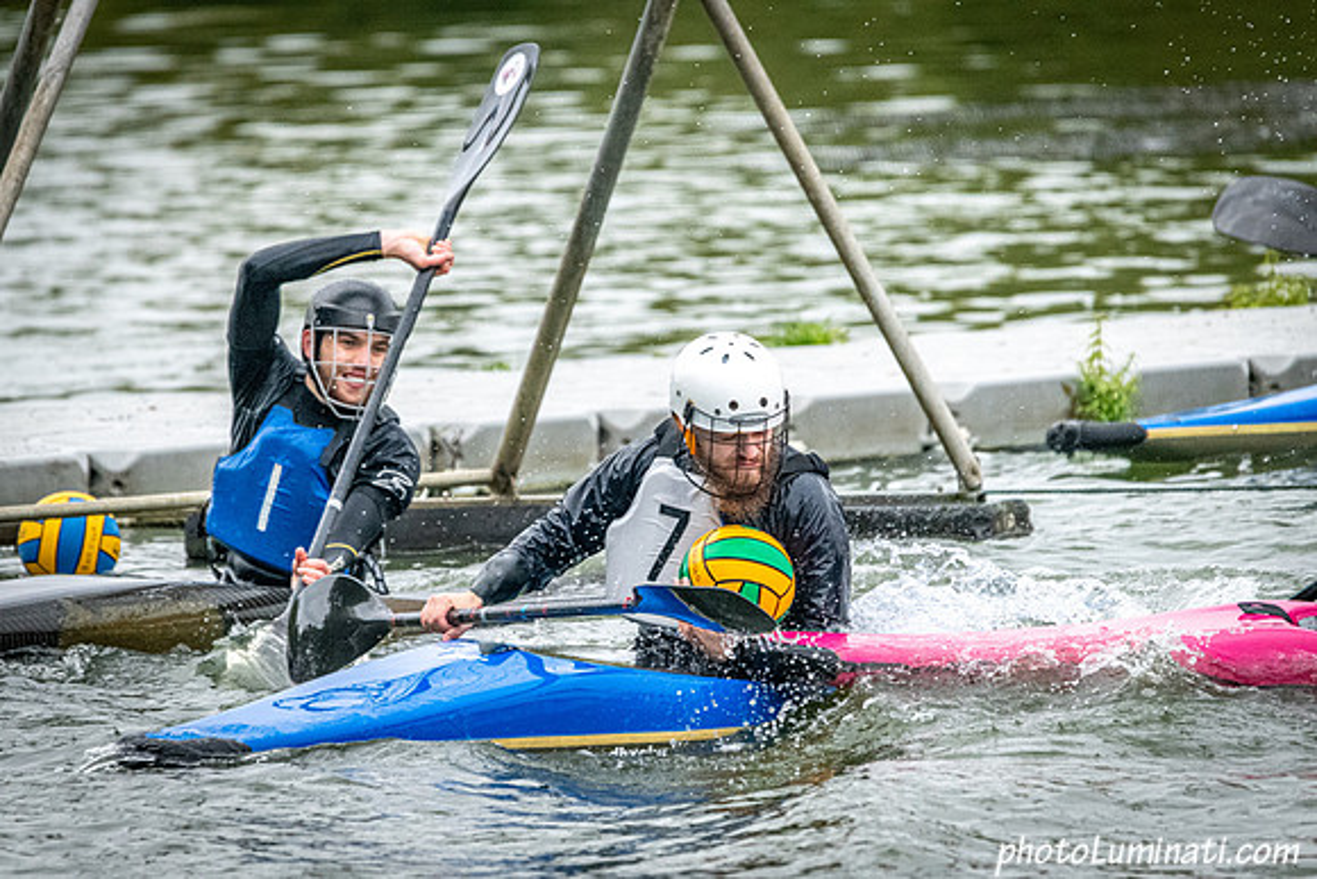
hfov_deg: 4.0
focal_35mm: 520
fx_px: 19036
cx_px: 615
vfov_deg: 2.6
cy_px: 572
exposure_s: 1/2500
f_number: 6.3
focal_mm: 400
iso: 3200
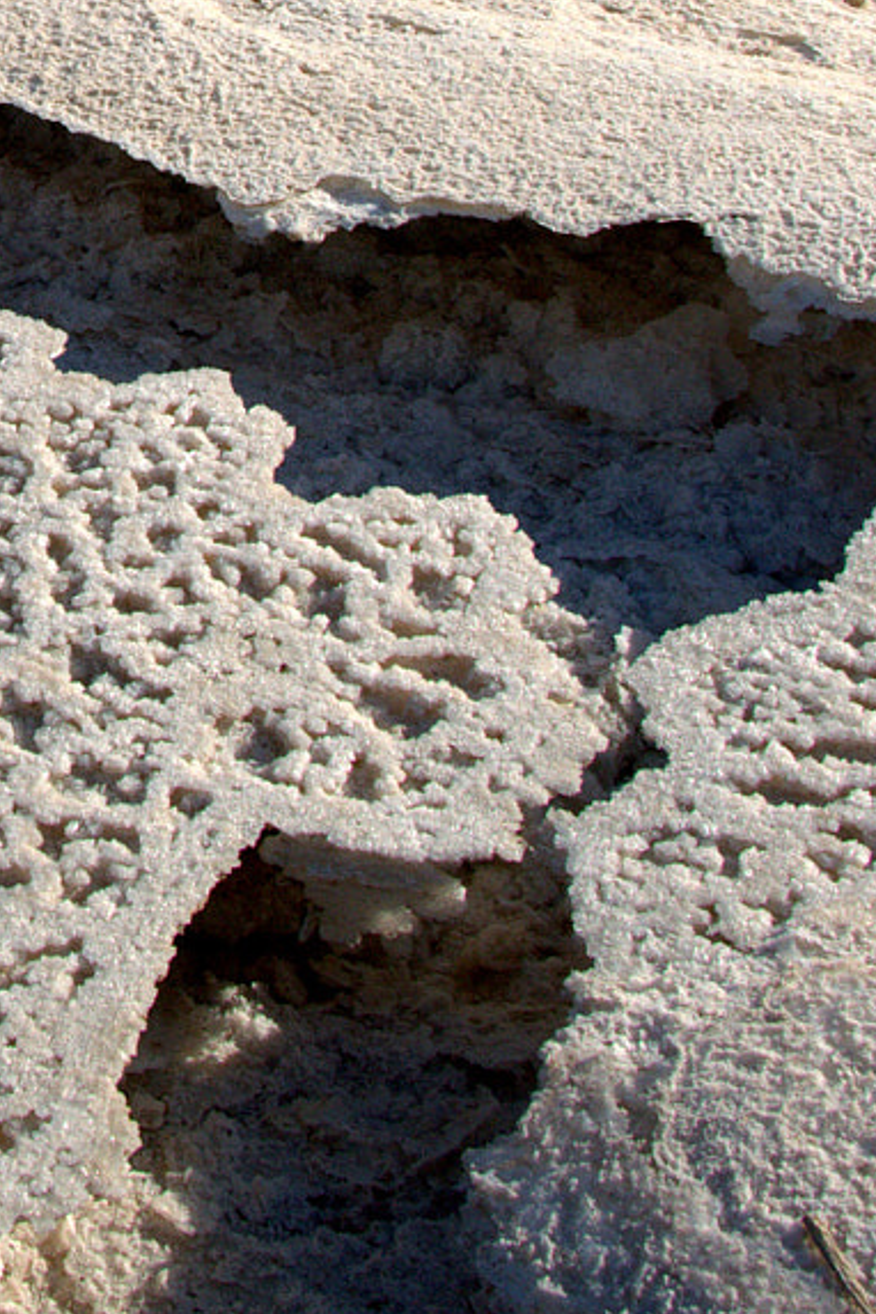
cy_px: -181
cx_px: -271
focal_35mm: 92
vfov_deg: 20.9
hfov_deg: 14.2
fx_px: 3358
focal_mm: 22
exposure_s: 1/500
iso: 280
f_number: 11
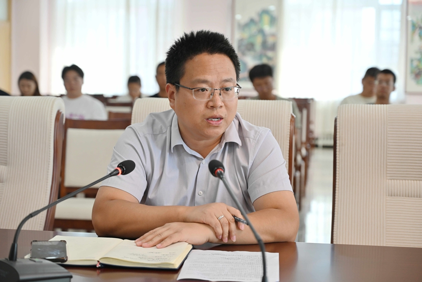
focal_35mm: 70
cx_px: 211
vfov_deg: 19.5
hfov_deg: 28.8
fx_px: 821
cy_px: 141
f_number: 4
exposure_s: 1/125
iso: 640
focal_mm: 70
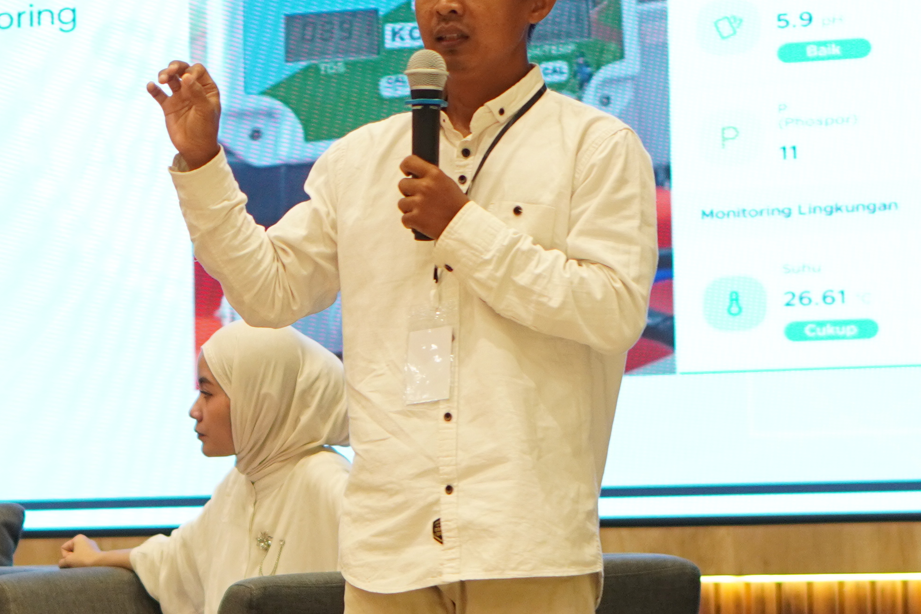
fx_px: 5833
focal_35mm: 228
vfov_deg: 6.0
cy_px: 37
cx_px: 140
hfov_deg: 9.0
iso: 500
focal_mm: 50
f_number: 2.2
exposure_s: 1/100
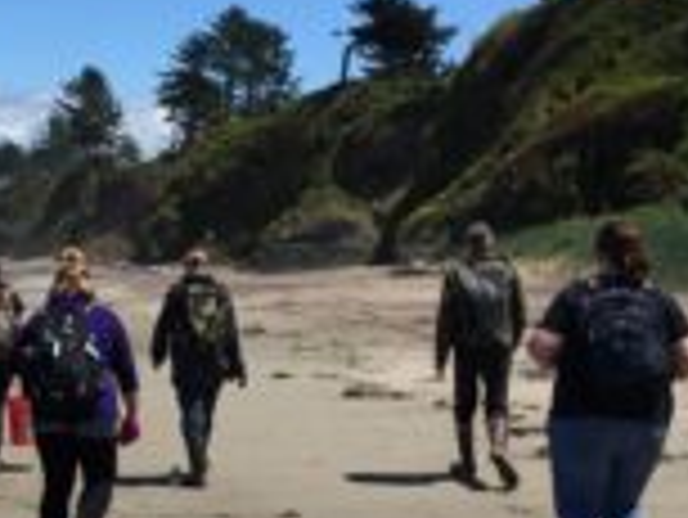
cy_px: 313
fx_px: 1492
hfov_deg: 24.5
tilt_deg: -1.3
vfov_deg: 19.6
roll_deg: -2.9
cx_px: -31
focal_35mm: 75
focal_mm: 4.15
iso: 32
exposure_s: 1/3049
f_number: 2.2
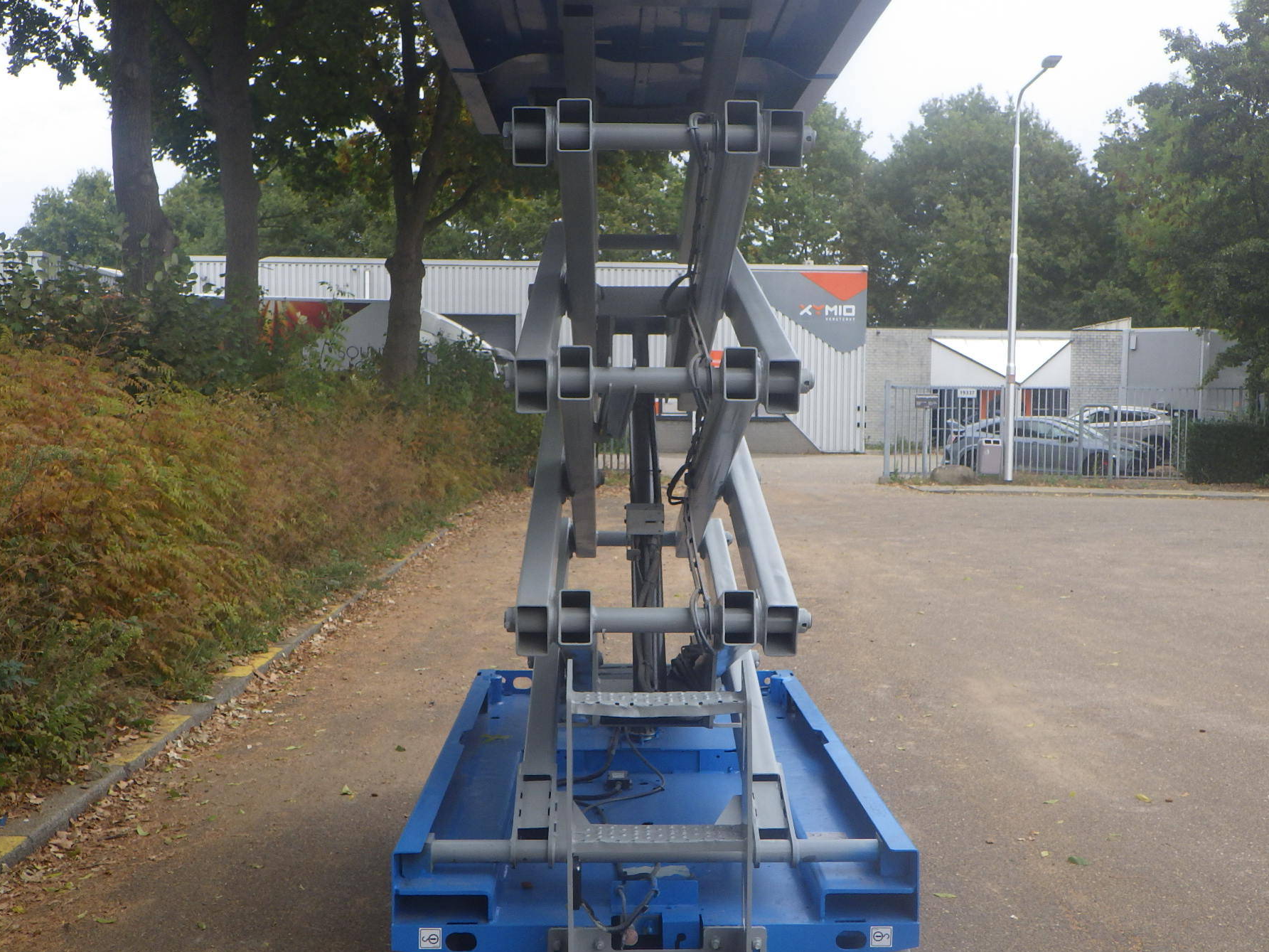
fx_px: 1430
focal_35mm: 39
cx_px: 656
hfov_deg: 47.9
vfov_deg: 36.8
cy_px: 512
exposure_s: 1/200
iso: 125
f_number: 4.6
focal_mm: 6.1
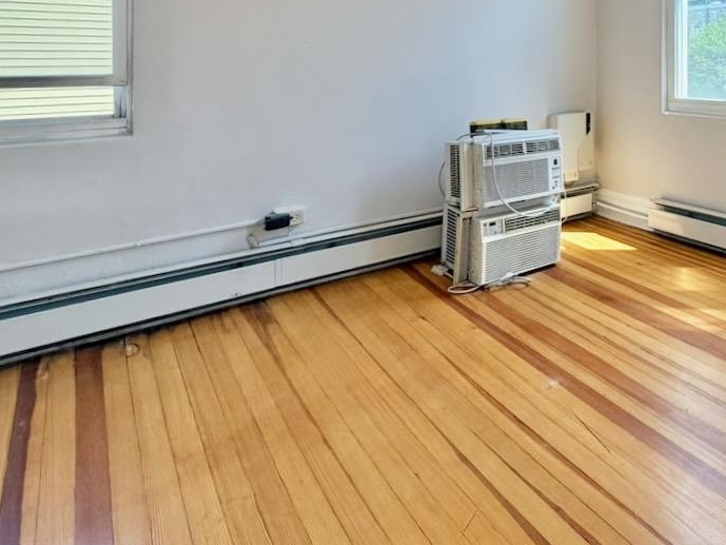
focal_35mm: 26
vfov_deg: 47.7
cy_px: 56
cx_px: 650
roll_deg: -0.9
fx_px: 545
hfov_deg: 57.9
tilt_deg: -0.3
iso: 50
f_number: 2.2
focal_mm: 2.22
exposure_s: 1/144
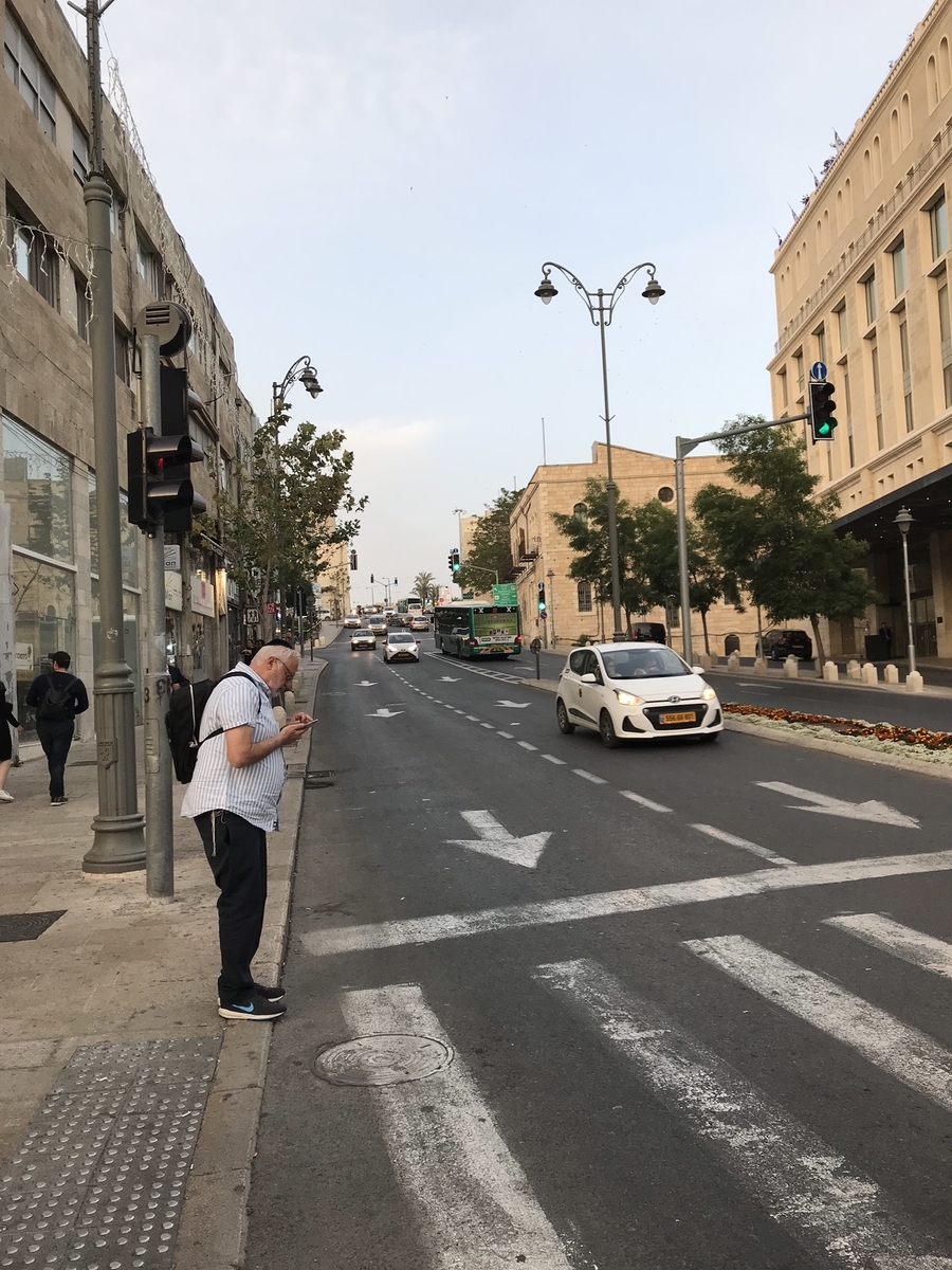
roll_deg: +3.0
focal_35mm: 28
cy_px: 635
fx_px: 1027
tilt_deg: +2.7
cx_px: 476
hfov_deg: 49.7
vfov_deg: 63.4
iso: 20
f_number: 1.8
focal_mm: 3.99
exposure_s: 1/160
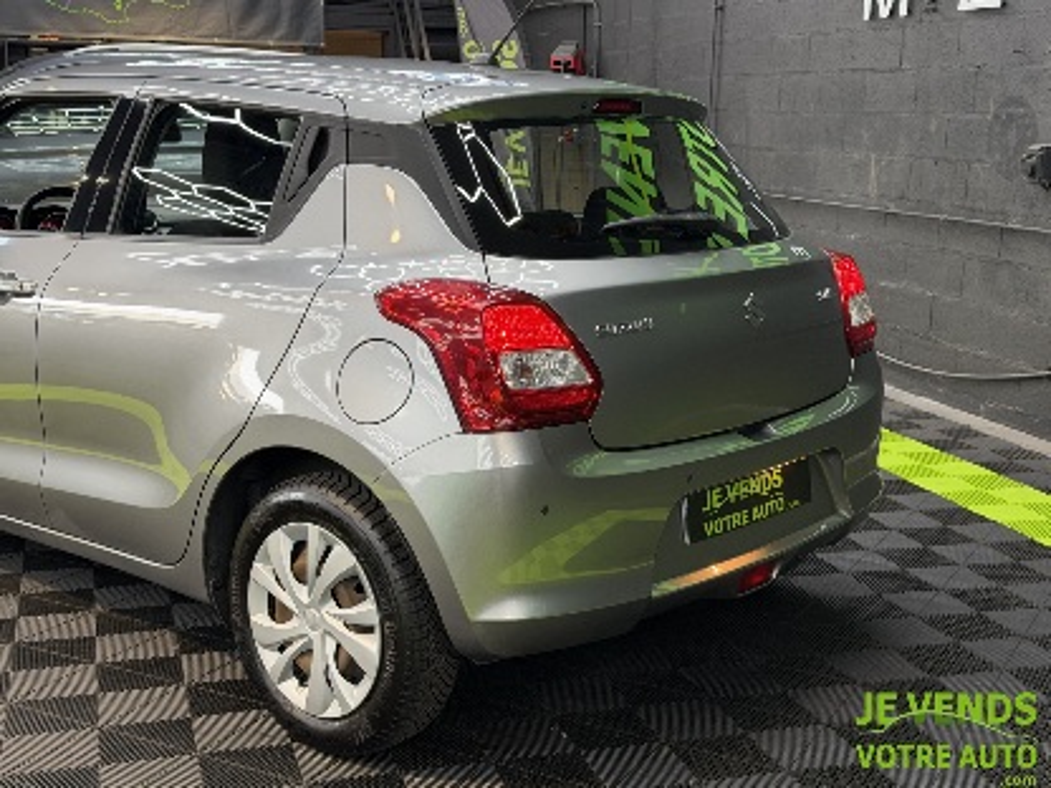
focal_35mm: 48
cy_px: 394
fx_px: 1457
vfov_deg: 30.3
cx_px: 526
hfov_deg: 39.7
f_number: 1.78
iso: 100
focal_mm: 6.76
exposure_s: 1/50
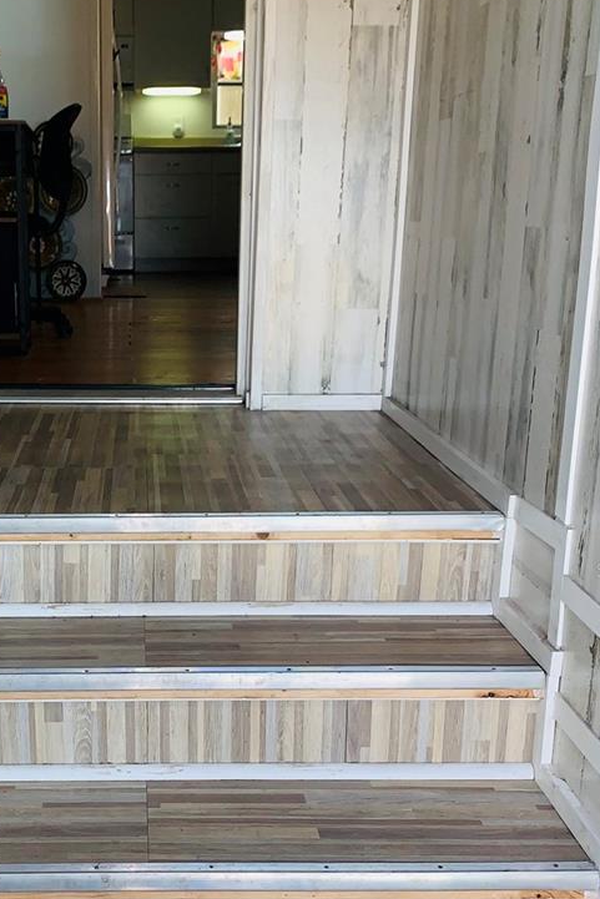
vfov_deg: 43.2
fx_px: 1124
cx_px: 123
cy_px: 570
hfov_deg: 29.2
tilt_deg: -16.7
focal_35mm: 45
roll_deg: +0.2
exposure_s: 1/60
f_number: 1.8
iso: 25
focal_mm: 4.25
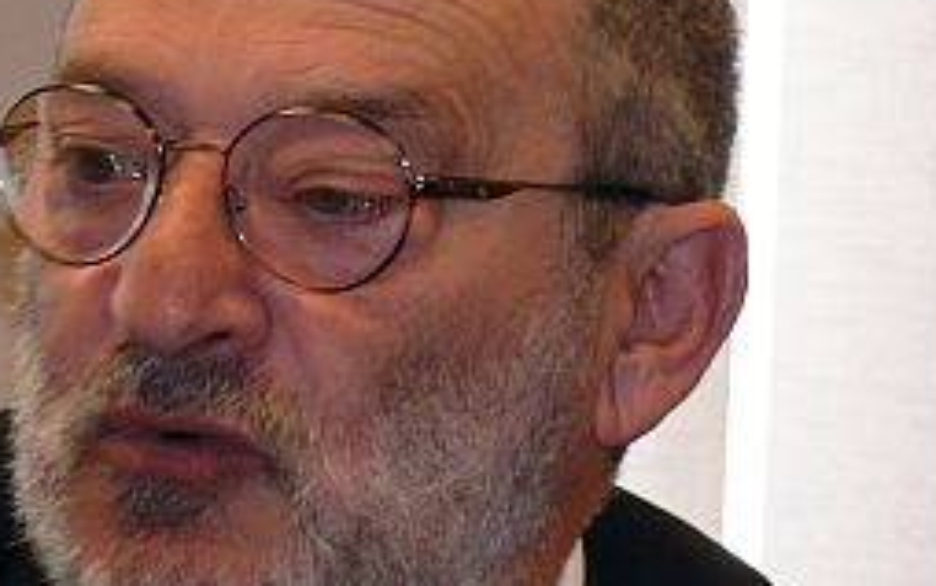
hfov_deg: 5.3
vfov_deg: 3.3
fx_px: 10055
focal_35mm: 394
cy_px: 214
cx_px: 398
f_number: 3.6
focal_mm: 25
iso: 100
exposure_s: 1/40
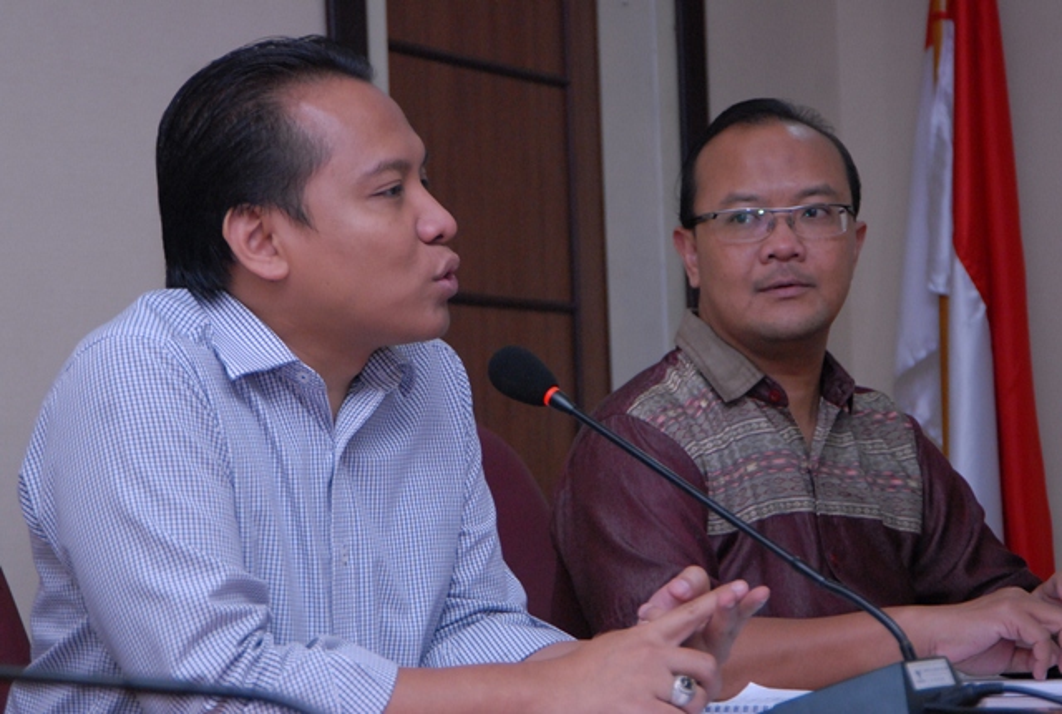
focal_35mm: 117
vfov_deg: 11.8
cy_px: 357
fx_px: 3460
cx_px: 531
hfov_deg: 17.5
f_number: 5.3
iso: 800
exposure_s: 1/60
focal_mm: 78
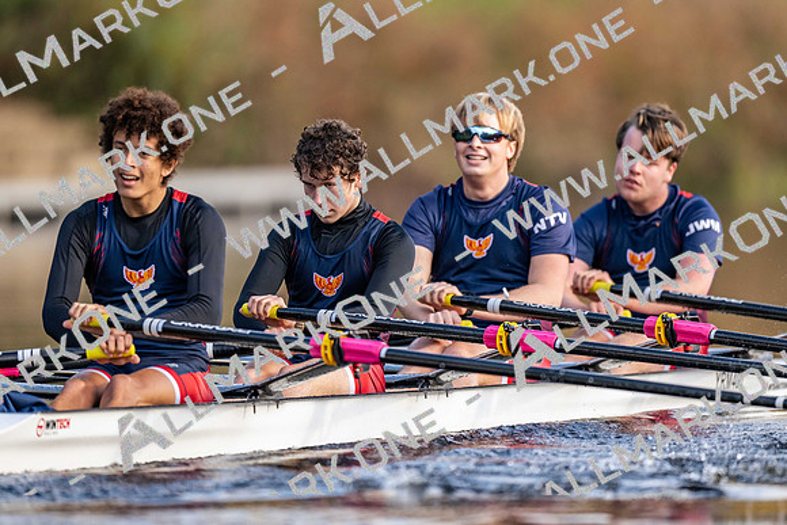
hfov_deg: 3.4
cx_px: 394
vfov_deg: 2.3
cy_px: 262
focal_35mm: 600
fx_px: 13119
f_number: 4
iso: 1250
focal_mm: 600
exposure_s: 1/2500
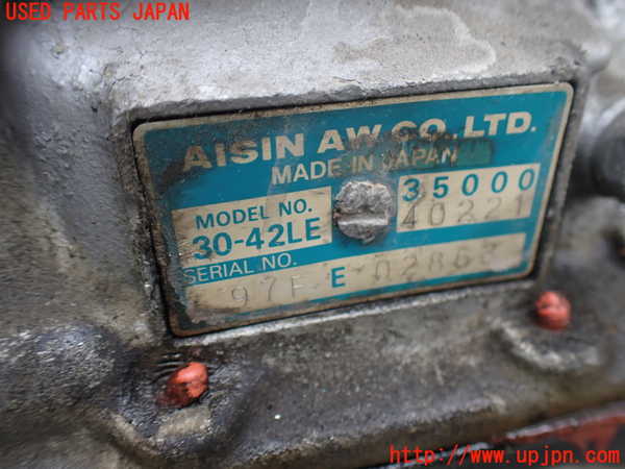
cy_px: 234
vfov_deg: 46.8
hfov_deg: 60.0
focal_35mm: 30
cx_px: 312
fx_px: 542
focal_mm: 5.4
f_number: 2.3
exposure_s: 1/125
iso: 125
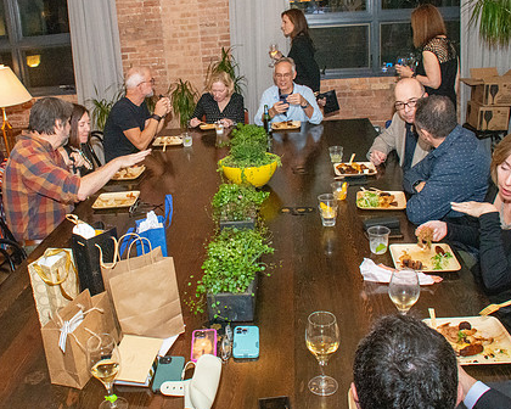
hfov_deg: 51.1
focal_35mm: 35
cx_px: 200
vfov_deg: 42.2
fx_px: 529
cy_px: 184
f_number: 11
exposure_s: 1/125
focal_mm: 18
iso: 5000
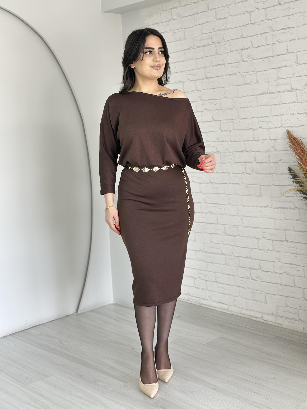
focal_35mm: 48
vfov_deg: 39.7
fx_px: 568
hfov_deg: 30.3
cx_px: 154
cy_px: 204
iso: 80
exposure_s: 1/100
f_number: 1.78
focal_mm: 6.86
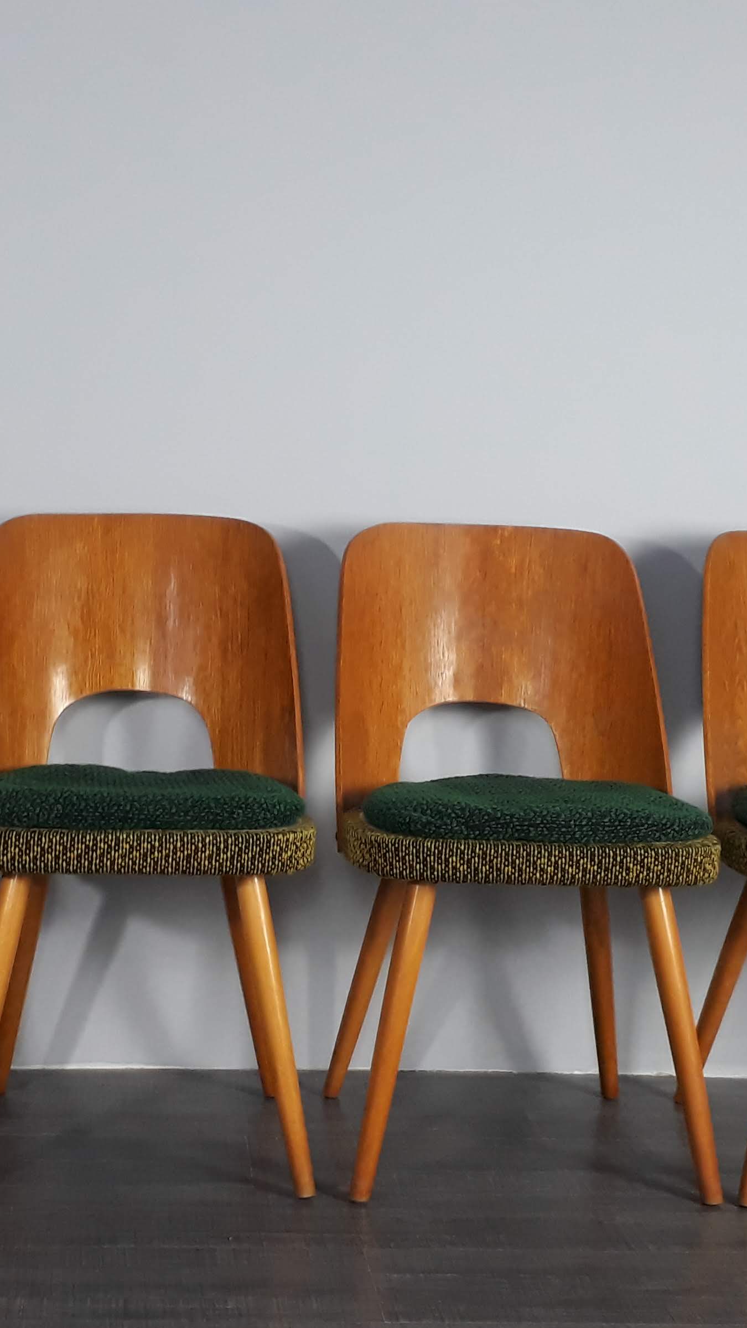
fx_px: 1409
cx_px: 274
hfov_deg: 29.6
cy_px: 667
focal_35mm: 40
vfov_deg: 50.5
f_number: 1.9
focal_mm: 3.6
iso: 125
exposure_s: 1/33
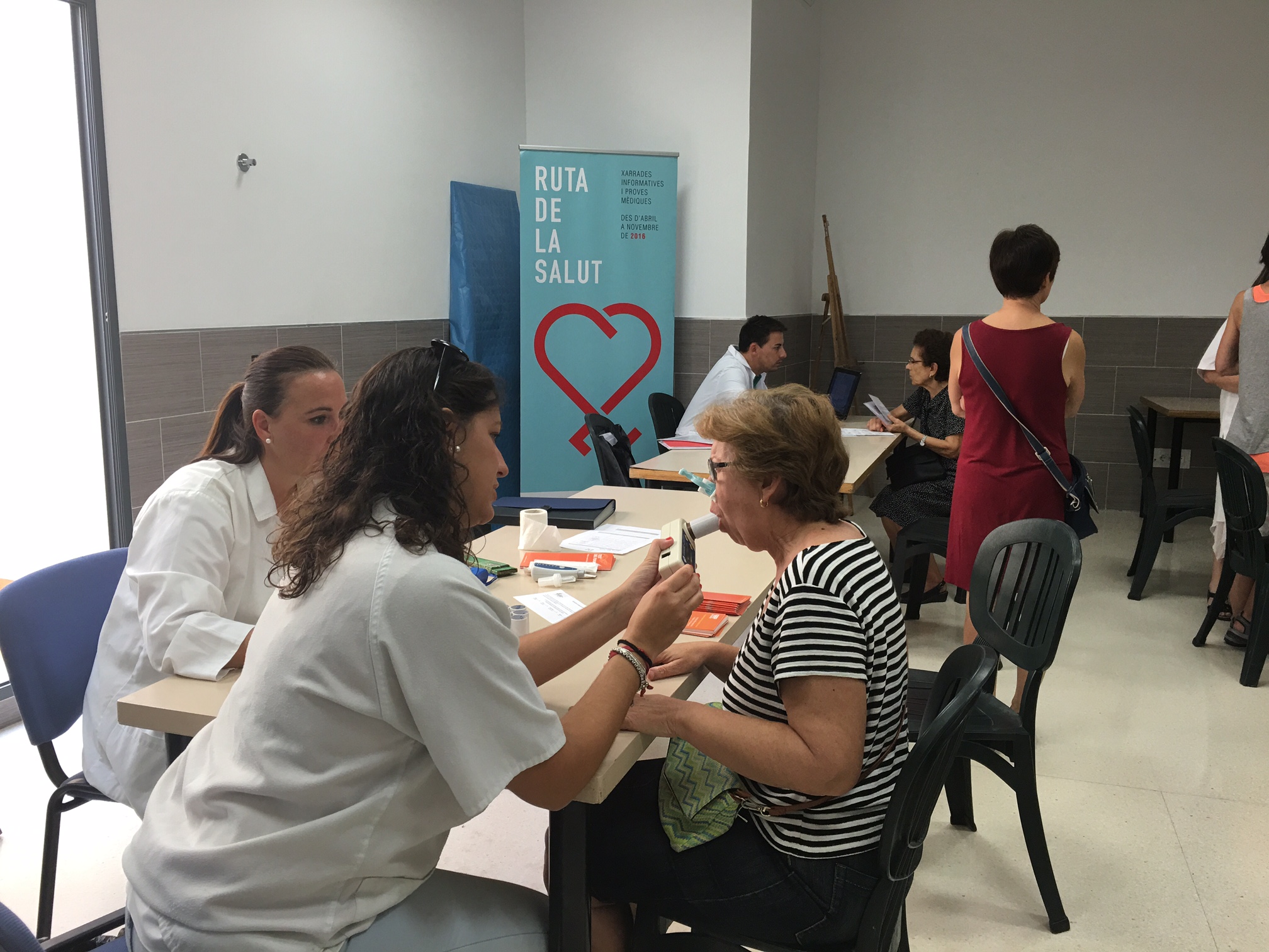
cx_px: 634
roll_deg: +0.1
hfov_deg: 61.7
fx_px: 1063
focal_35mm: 29
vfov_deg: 48.2
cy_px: 476
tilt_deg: -7.9
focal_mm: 4.15
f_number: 2.2
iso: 40
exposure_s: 1/33
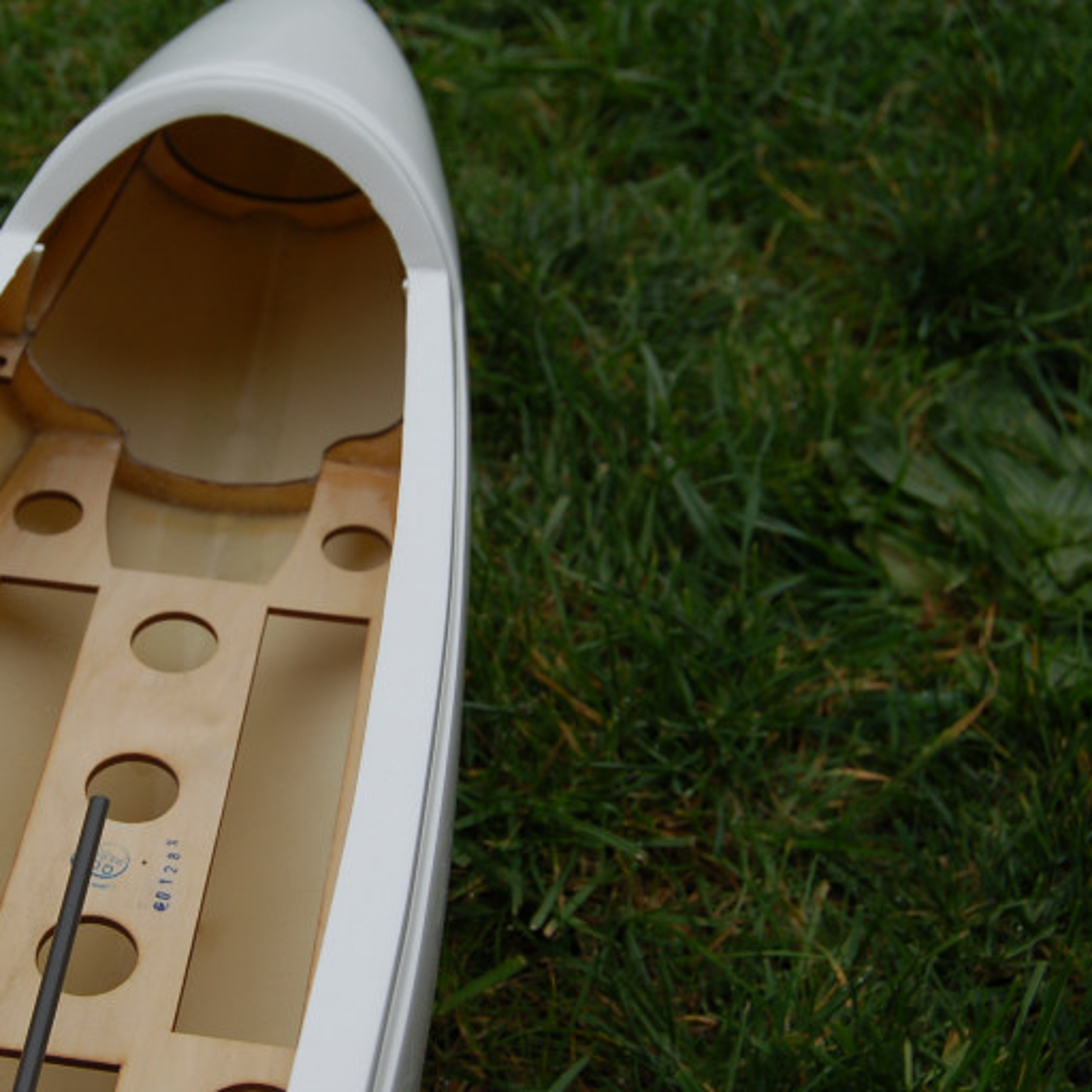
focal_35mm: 62
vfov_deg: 27.9
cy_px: 548
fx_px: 2201
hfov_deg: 27.5
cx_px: 269
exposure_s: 1/200
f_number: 7.1
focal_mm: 31
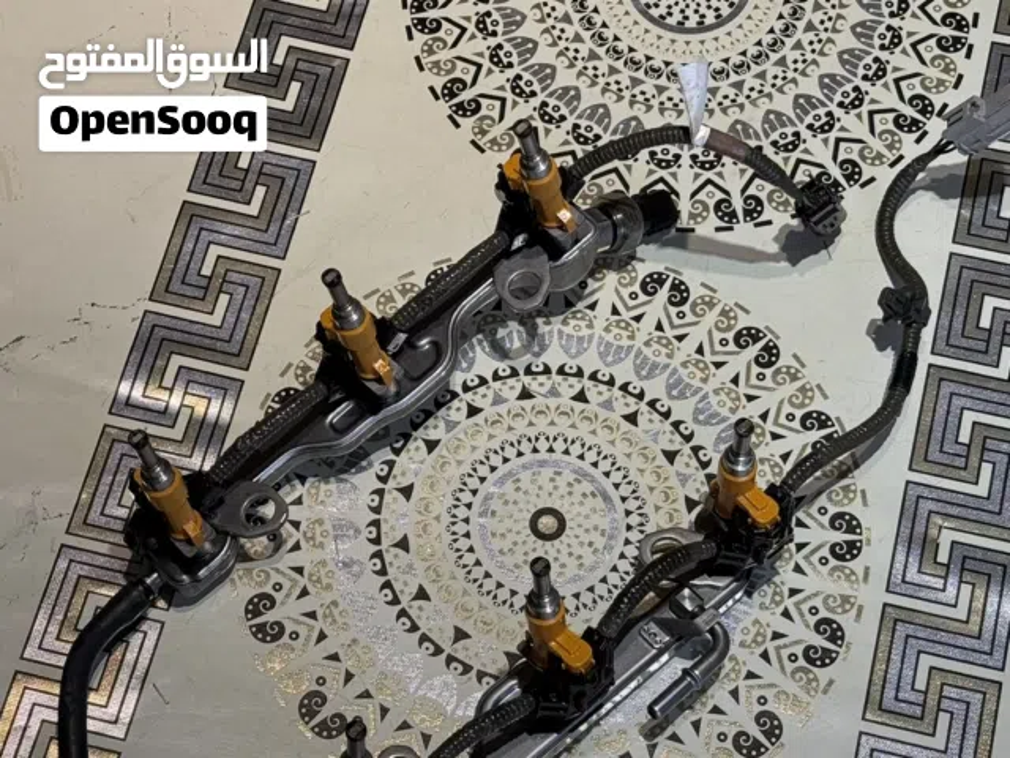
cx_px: 505
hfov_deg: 39.7
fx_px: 1401
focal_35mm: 48
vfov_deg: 30.3
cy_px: 379
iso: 50
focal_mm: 6.76
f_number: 1.78
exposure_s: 1/186
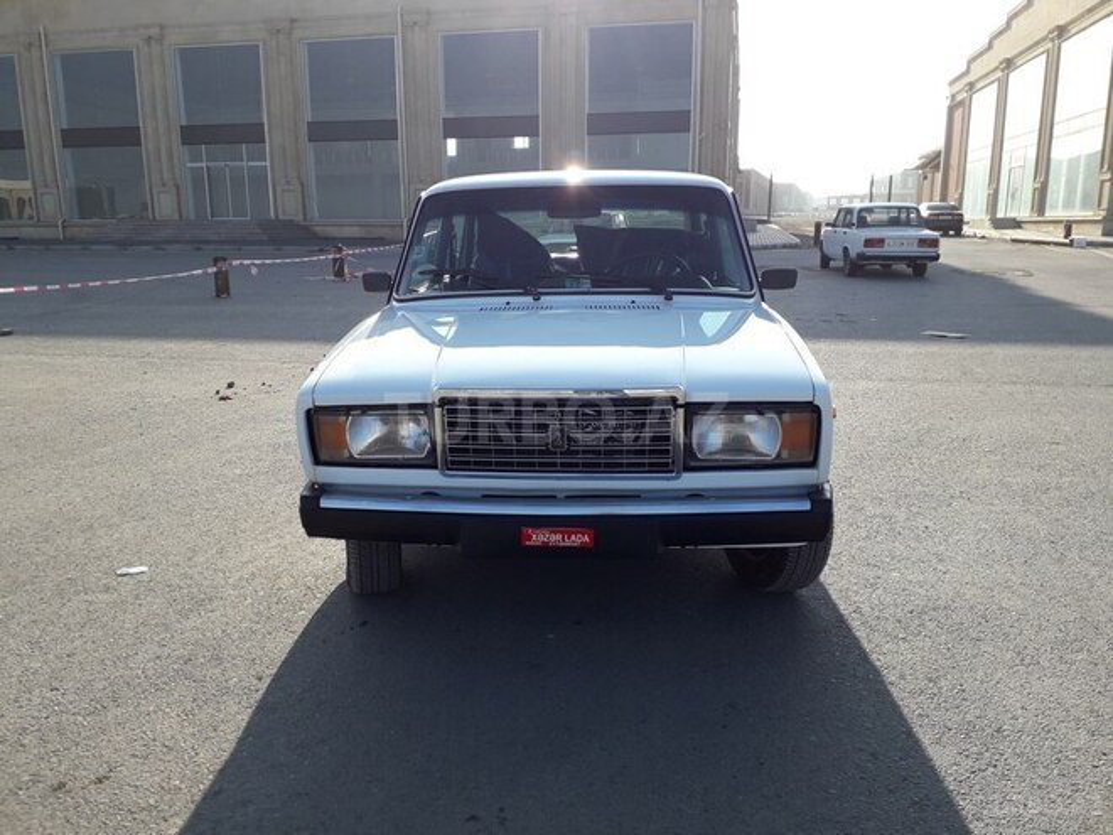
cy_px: 418
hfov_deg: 65.3
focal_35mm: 27
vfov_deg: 51.4
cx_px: 556
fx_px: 868
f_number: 1.9
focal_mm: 3.6
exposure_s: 1/1035
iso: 40
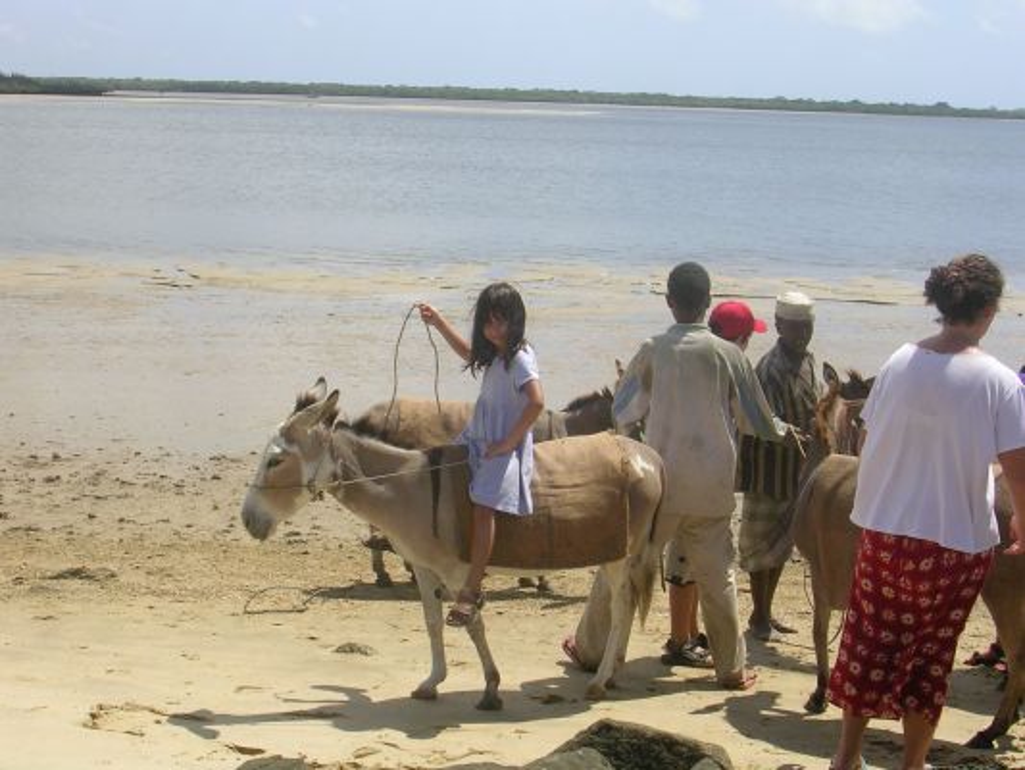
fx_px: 1659
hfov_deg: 34.3
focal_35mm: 56
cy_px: 385
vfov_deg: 26.1
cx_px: 512
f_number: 6.6
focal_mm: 8.5
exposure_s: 1/277
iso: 50
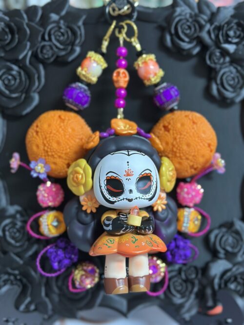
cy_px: 162
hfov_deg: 30.3
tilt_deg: -21.2
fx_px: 451
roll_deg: -1.8
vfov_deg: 39.7
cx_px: 122
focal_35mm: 48
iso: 320
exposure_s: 1/40
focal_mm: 6.86
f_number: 1.78
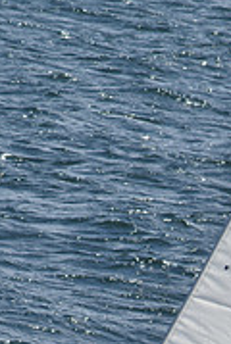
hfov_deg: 1.6
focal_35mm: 874
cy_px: 530
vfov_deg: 2.4
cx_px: 230
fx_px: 8379
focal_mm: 180
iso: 400
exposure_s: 1/1000
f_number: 13
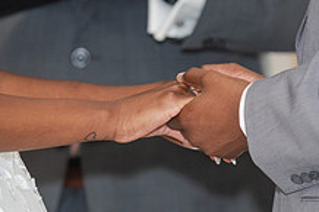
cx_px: 176
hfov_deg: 3.9
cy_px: 109
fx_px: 4710
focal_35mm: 532
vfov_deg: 2.6
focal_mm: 200
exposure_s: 1/100
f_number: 2.8
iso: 800
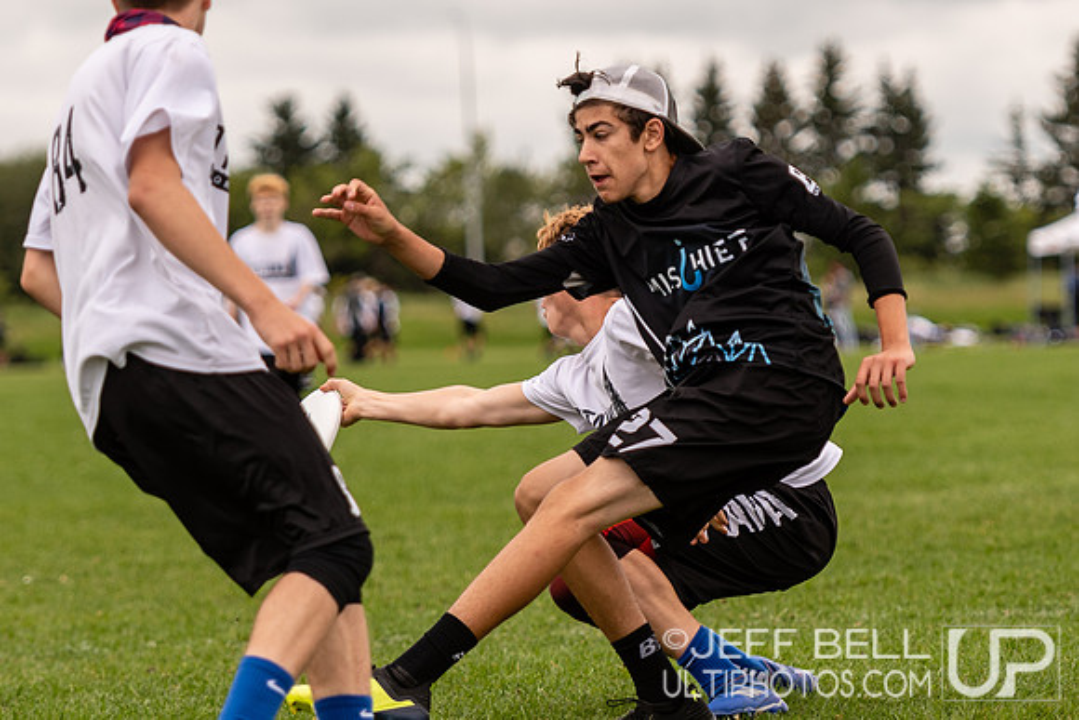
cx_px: 647
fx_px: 8000
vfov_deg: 5.2
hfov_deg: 7.7
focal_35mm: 267
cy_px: 195
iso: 100
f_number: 2.8
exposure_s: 1/1000
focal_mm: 122
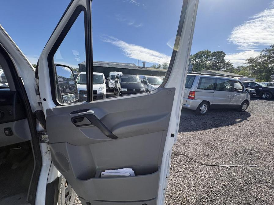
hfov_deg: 102.1
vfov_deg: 85.7
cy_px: 102
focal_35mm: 14
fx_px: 111
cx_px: 137
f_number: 2.2
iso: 50
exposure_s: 1/749
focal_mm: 2.22
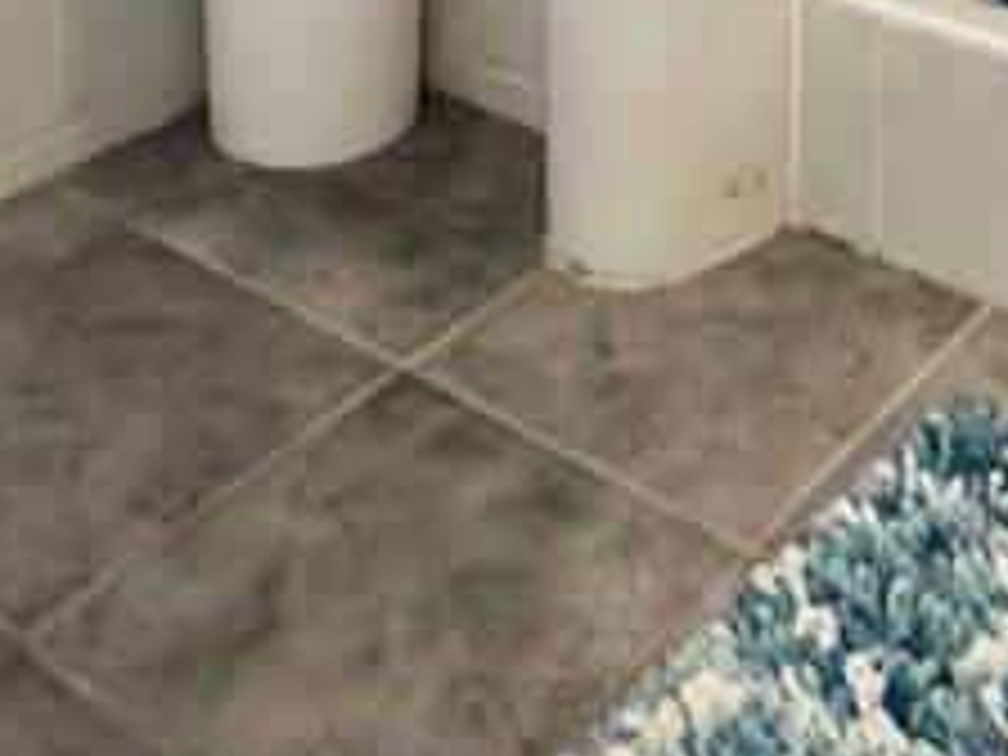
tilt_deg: -1.7
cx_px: 702
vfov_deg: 16.8
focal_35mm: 64
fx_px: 1864
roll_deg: -1.5
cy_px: -772
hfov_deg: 30.0
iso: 320
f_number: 2.2
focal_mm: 2.22
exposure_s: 1/50
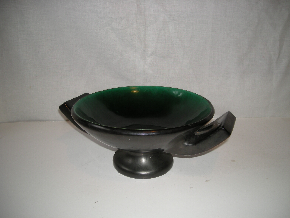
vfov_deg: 40.7
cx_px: 145
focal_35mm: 35
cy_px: 109
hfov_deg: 52.6
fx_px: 293
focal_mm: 5.7
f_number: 2.8
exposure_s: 1/45.4
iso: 50
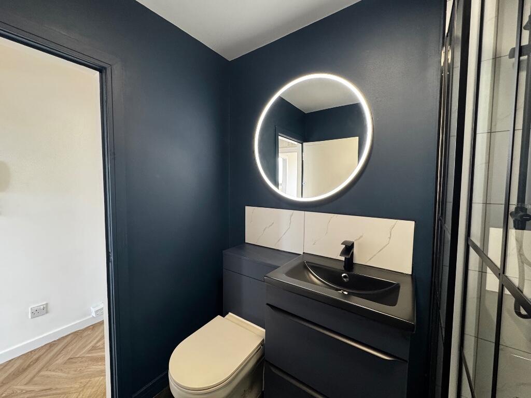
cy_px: 199
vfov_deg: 85.7
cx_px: 266
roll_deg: +0.0
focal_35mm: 14
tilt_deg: -3.3
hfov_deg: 102.1
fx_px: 215
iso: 250
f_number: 2.2
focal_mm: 2.22
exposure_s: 1/50
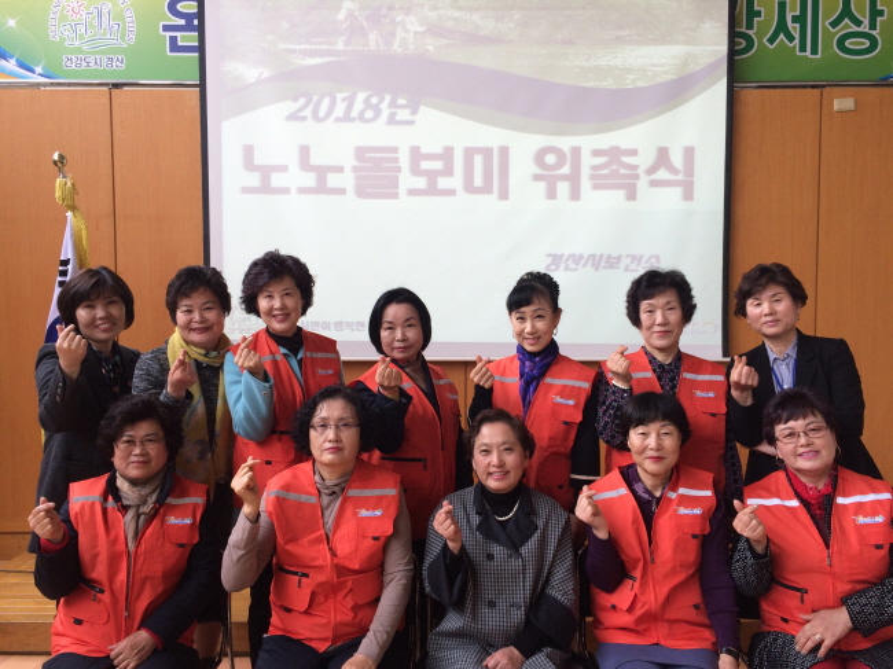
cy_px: 334
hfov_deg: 61.7
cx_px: 446
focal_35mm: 29
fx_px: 748
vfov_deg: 48.2
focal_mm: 4.15
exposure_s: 1/120
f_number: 2.2
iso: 64
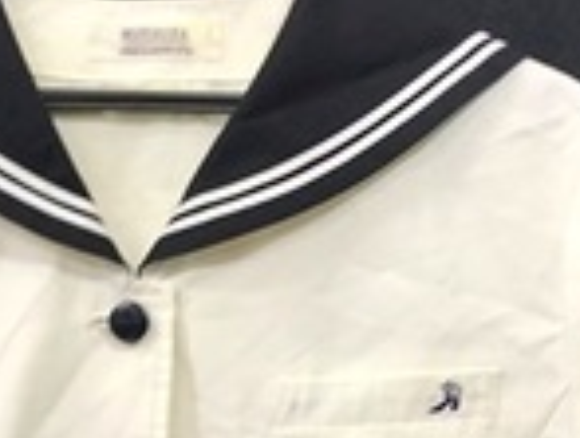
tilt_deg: -1.1
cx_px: 142
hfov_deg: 20.4
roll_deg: -1.2
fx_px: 1596
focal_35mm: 95
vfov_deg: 15.1
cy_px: 515
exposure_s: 1/50
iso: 25
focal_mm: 3.99
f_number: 1.8
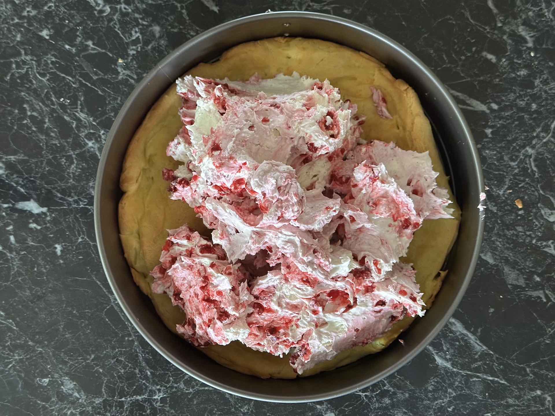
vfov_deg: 30.3
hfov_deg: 39.7
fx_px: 770
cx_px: 278
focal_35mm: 48
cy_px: 208
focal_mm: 6.86
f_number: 1.78
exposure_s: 1/38
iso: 500
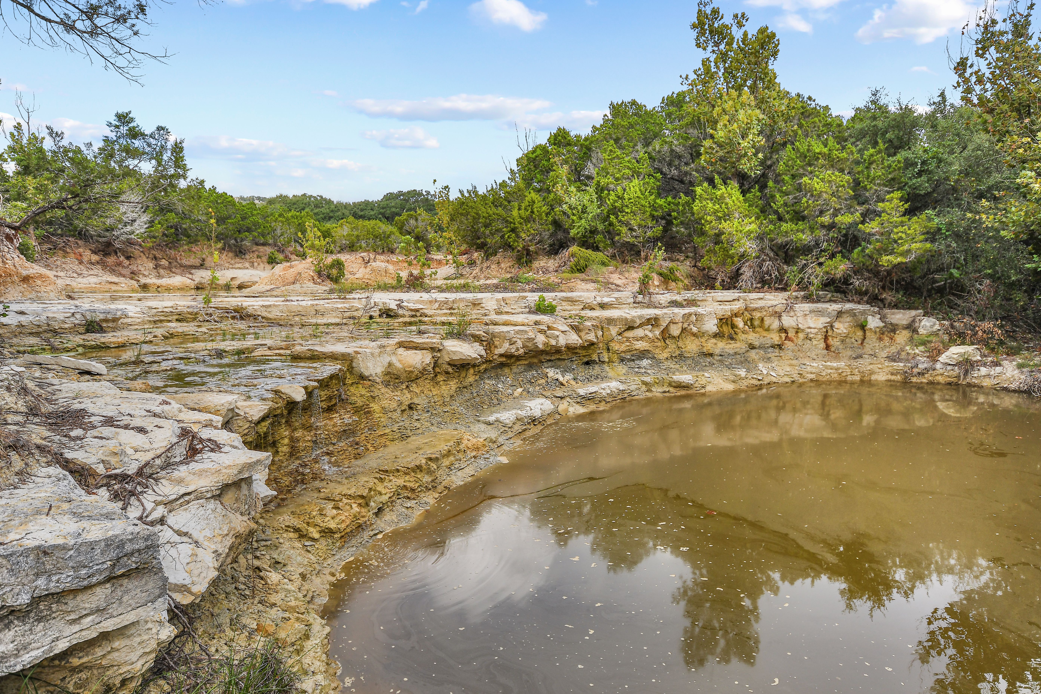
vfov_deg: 56.1
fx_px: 651
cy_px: 347
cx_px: 520
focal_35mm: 22
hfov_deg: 77.3
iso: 125
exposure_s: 1/250
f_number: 5.6
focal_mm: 15
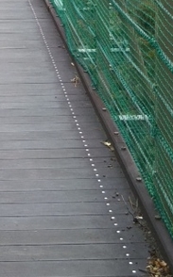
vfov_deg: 15.8
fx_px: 984
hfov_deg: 10.0
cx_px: -13
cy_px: 17
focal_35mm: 130
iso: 25
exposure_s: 1/158
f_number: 2.2
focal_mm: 4
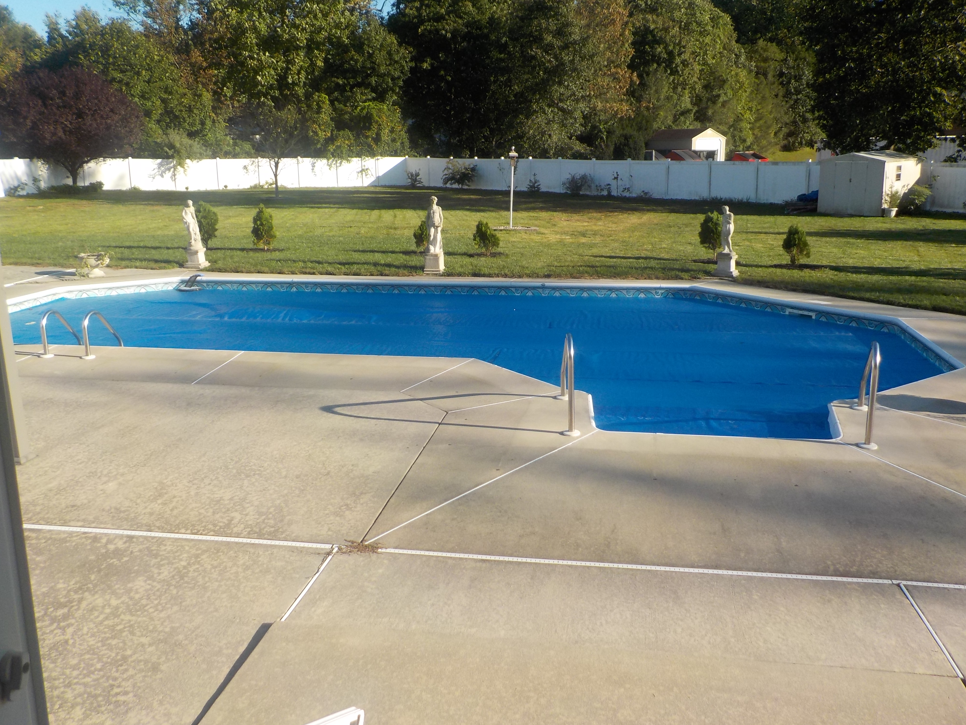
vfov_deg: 46.8
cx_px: 483
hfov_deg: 60.0
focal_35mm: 30
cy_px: 362
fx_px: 837
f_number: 3.3
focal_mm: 4.1
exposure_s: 1/800
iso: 125
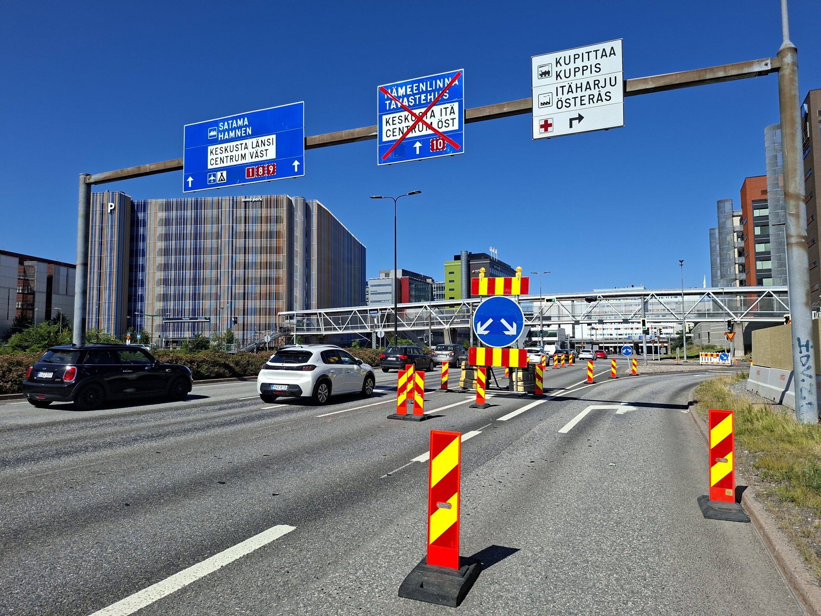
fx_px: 545
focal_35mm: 23
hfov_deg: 73.9
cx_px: 410
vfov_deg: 58.9
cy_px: 308
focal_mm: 5.54
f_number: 1.8
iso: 50
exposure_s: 1/2217
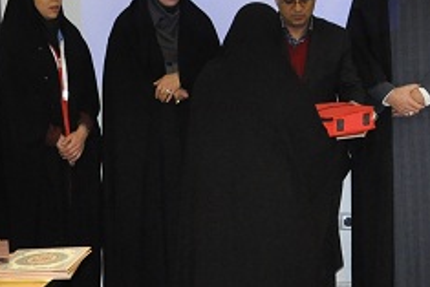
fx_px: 1649
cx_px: 403
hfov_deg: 14.7
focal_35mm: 138
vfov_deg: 9.9
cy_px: 68
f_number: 4.5
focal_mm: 24
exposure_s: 1/60
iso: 1250
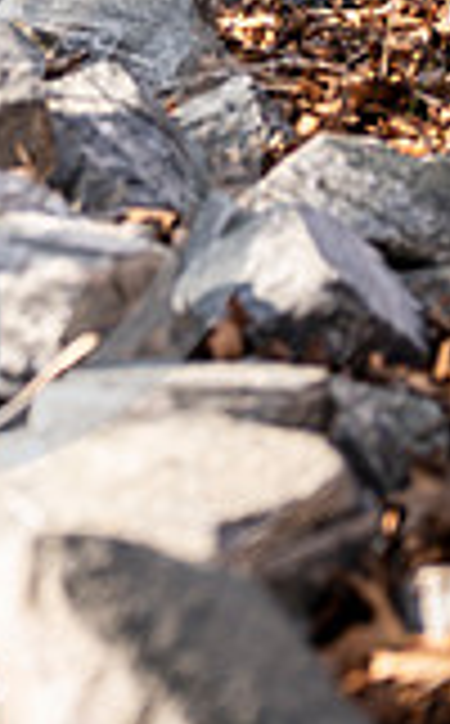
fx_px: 3489
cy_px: -9
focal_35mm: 177
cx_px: -216
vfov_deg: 11.7
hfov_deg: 7.3
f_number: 2.8
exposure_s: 1/160
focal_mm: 62
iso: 100
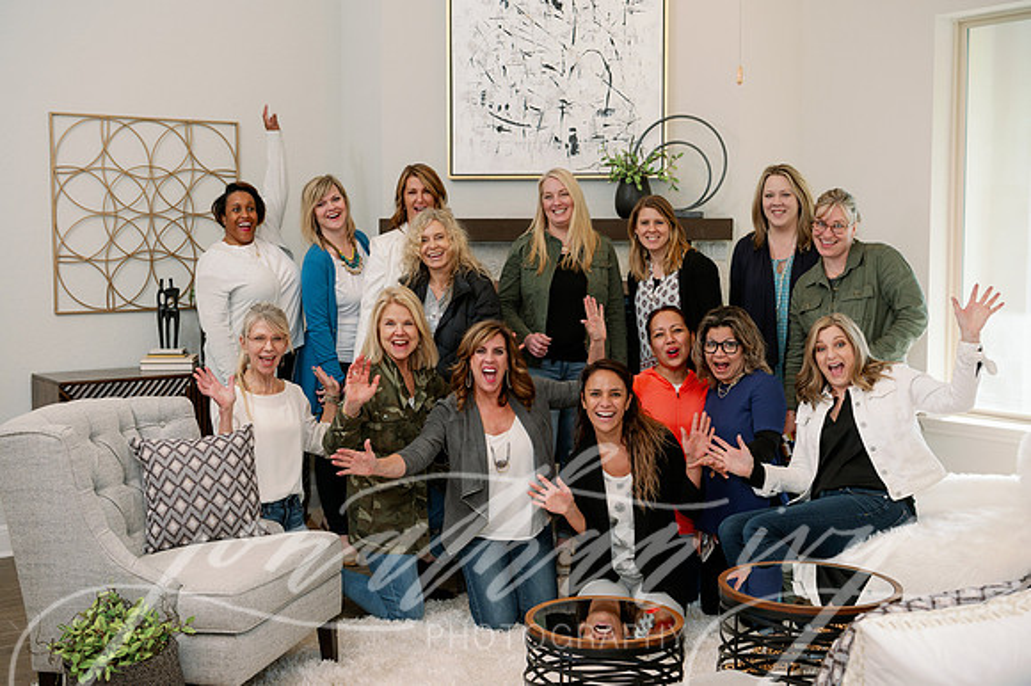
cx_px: 516
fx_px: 1259
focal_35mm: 44
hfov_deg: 44.5
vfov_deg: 30.5
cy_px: 343
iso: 500
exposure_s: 1/160
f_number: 4
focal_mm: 44
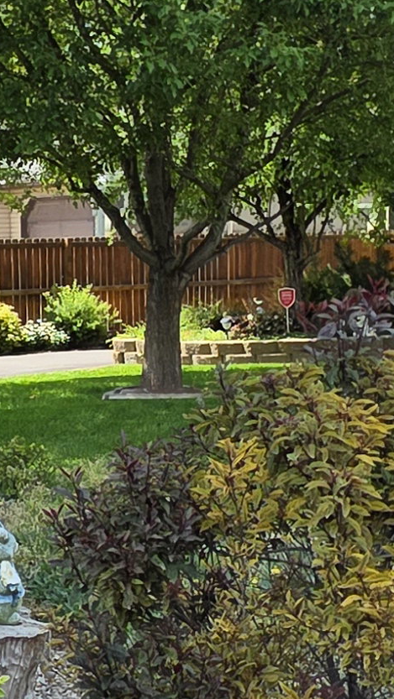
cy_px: 418
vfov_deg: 30.9
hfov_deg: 17.3
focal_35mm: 68
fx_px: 1262
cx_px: -9
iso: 40
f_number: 1.9
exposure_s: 1/864
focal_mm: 2.2
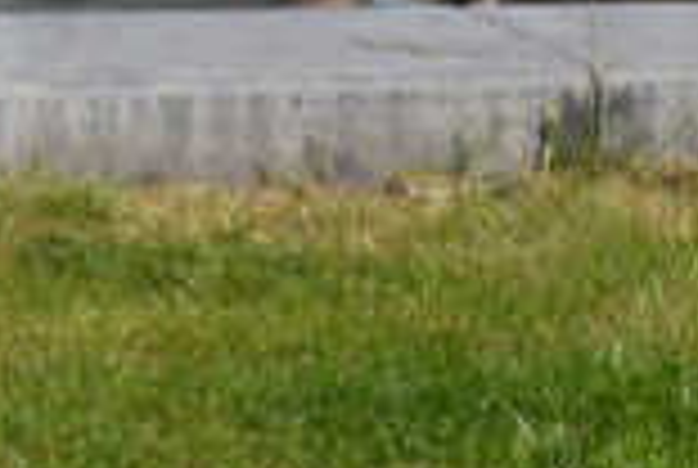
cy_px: -981
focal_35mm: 278
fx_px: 5400
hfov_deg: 7.3
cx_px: -239
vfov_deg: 4.7
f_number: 11
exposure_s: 1/500
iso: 200
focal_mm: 24
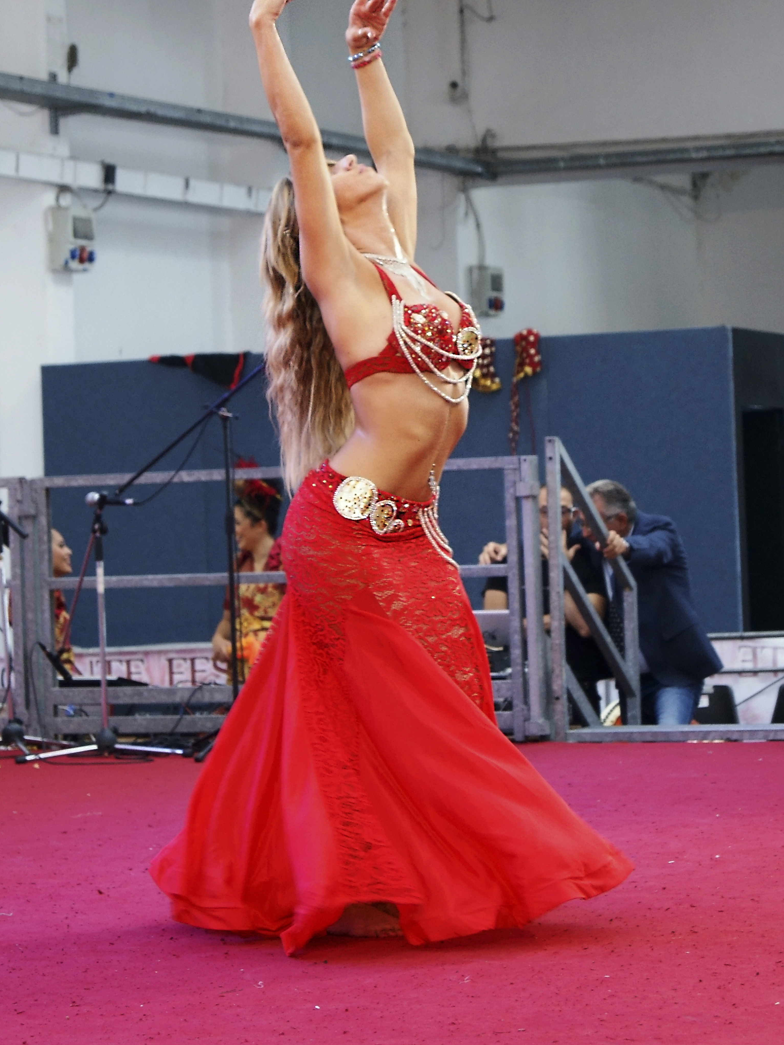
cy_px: 470
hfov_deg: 16.5
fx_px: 2704
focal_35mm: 90
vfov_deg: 21.9
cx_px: 392
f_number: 5.6
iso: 800
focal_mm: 55
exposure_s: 1/50
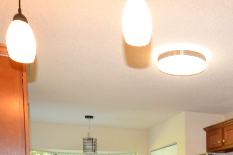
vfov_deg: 24.4
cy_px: 203
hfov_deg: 38.7
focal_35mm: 48
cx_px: 203
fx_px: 311
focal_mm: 10
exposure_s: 1/60
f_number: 3.5
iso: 800
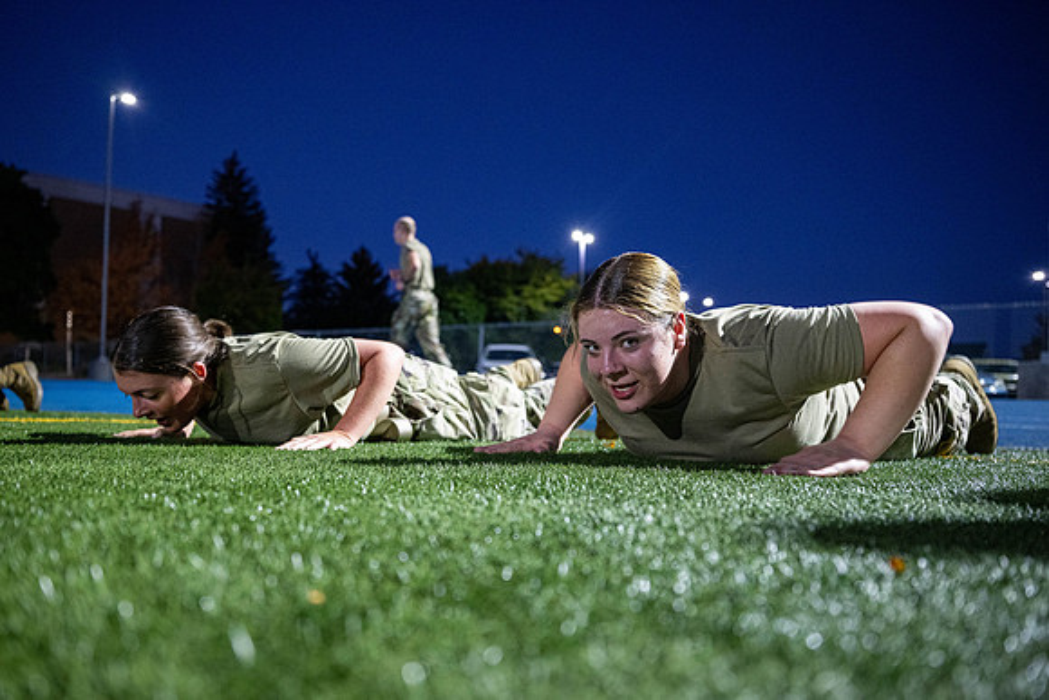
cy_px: 379
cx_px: 505
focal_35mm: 30
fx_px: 883
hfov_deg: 61.4
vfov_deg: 43.2
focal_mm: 28
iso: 1600
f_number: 2.8
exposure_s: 1/160
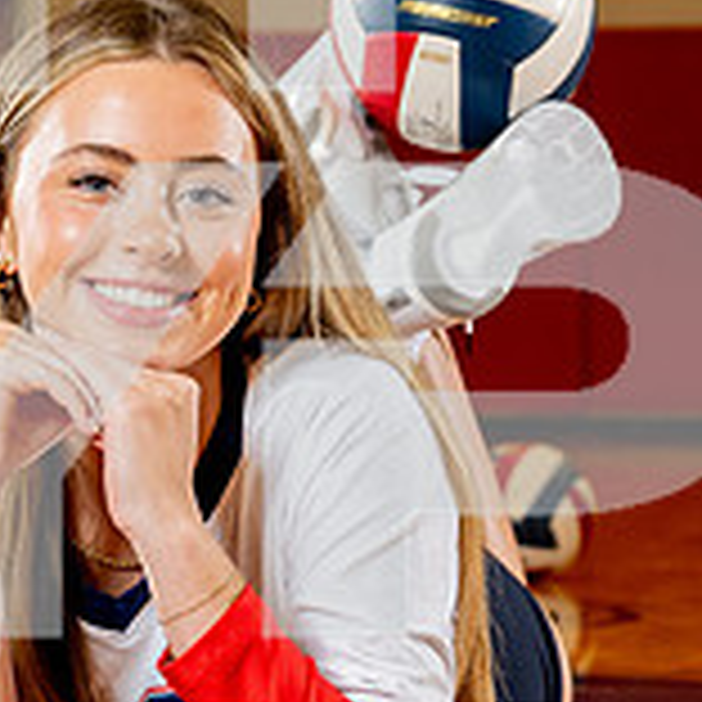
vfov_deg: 8.3
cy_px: 378
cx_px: 176
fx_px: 4841
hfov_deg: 8.3
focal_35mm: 211
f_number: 5.6
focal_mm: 64
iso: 640
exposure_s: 1/250
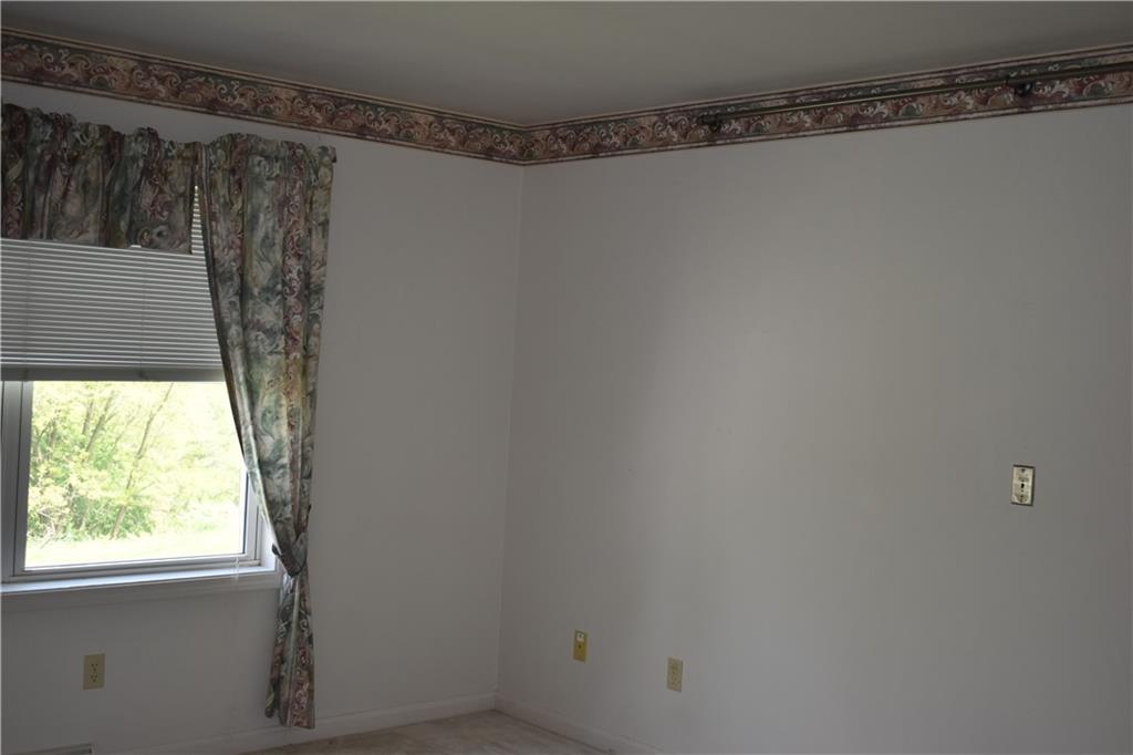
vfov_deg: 31.9
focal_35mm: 42
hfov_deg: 46.4
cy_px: 378
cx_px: 566
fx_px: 1321
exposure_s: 1/200
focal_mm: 28
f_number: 5
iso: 450
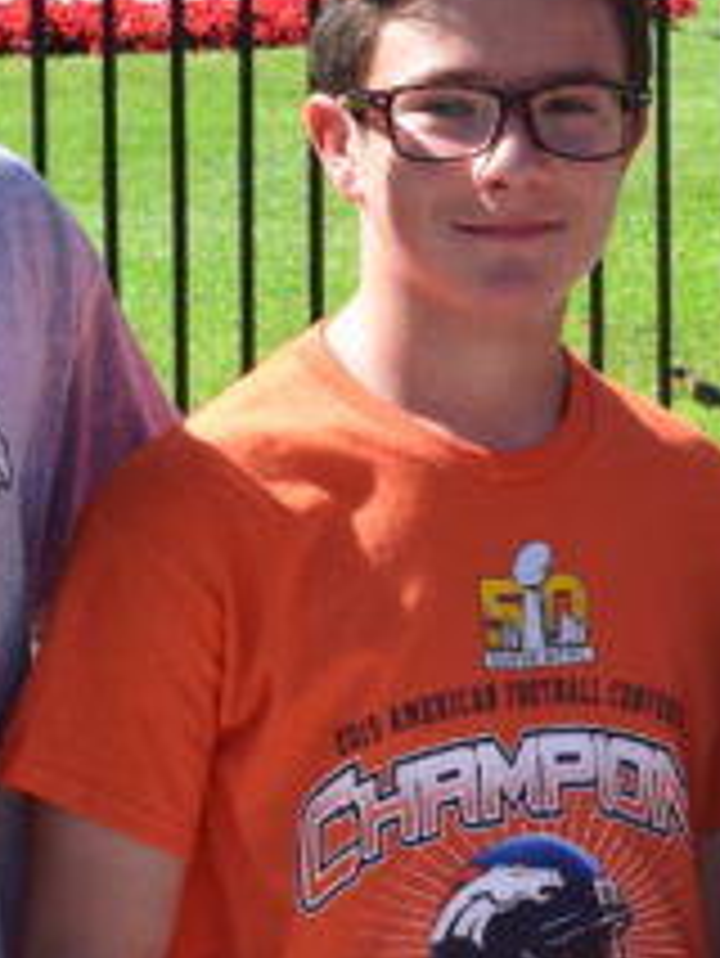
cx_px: 1048
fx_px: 5763
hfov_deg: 7.0
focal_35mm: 208
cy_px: -191
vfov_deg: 9.4
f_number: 10
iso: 400
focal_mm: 30
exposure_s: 1/320
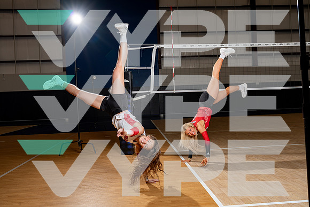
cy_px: 104
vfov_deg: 41.1
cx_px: 155
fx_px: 276
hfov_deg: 58.7
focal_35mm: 32
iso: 100
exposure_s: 1/250
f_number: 8
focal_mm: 32
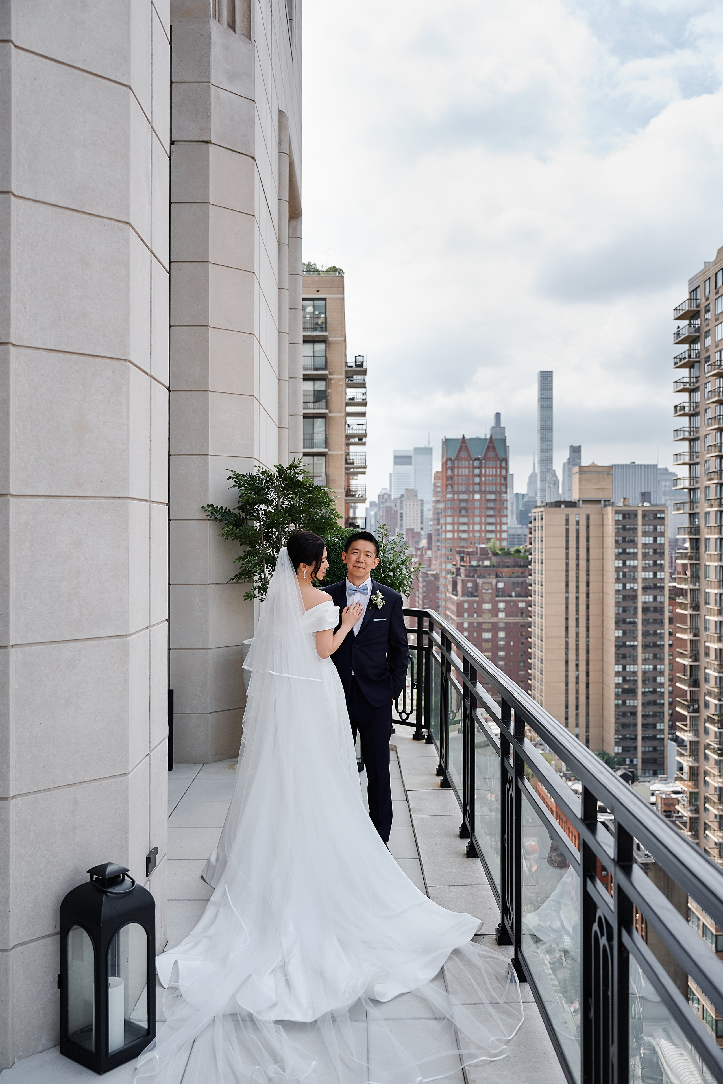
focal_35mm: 31
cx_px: 362
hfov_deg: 42.3
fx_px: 934
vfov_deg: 60.3
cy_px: 542
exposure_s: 1/2000
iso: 320
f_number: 2.8
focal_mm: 31
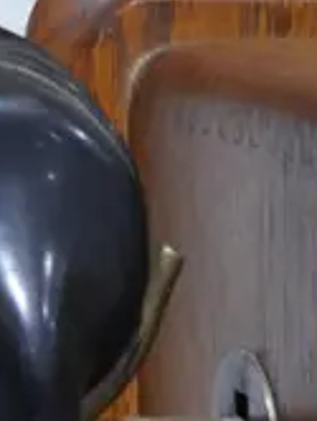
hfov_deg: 6.1
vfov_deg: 7.7
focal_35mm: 234
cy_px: 1103
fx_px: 2850
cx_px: 760
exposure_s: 1/60
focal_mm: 19
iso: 800
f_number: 4.1
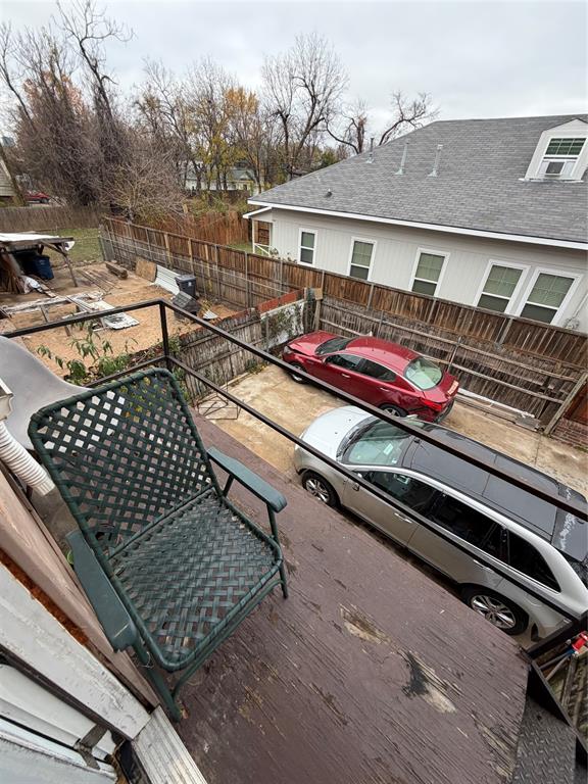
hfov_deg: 85.7
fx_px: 317
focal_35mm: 14
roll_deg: -2.6
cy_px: 392
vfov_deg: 102.1
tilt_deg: -34.2
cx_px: 294
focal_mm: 2.22
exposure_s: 1/121
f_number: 2.2
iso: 80
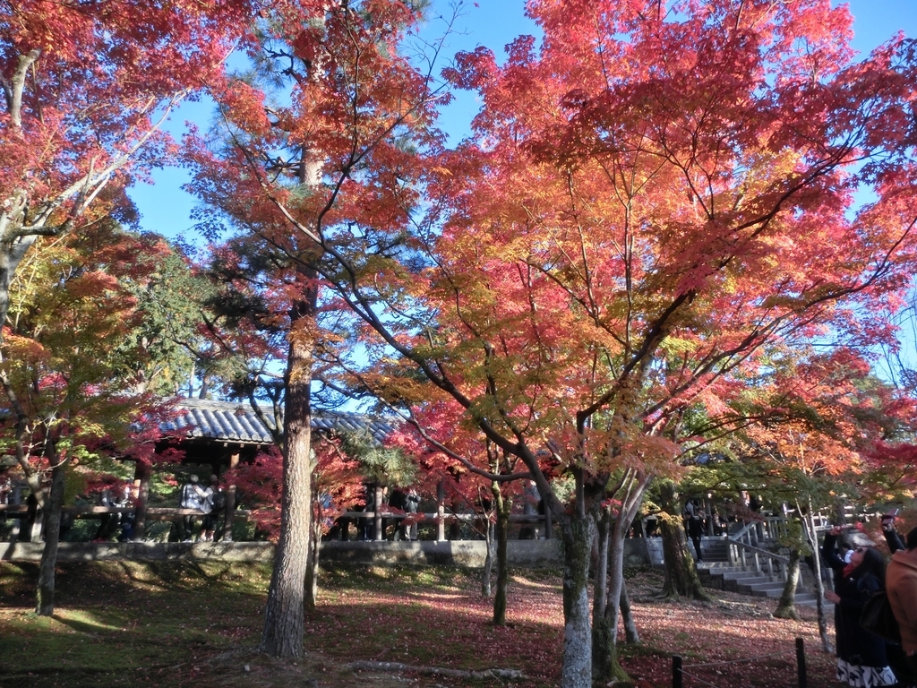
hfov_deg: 71.6
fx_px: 636
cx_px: 458
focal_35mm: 24
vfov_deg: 56.8
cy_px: 344
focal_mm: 4.24
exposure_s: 1/200
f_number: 3
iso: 80
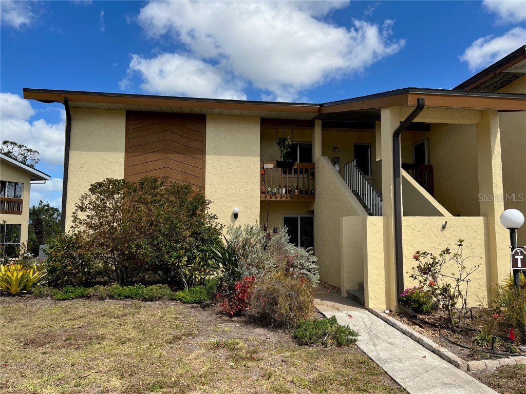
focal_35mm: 26
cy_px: 197
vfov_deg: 53.1
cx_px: 263
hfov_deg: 67.3
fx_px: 395
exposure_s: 1/3968
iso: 50
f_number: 1.5
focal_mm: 5.7
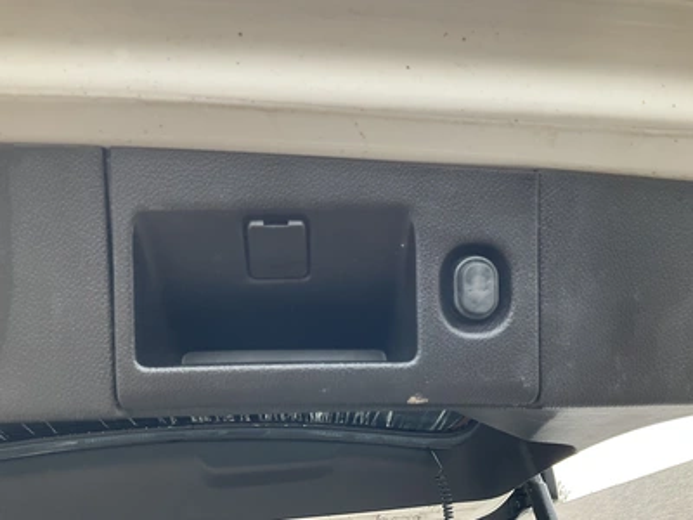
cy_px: 260
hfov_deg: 61.7
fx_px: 581
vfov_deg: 48.2
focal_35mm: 29
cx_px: 346
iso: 40
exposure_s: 1/122
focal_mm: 3
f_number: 1.8
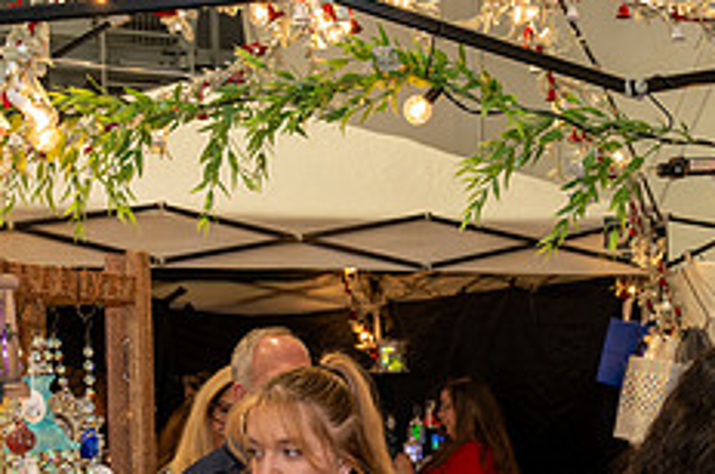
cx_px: 431
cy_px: 499
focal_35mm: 70
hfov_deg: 28.8
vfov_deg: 18.8
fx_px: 1388
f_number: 4
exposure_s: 1/60
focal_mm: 28
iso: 1100
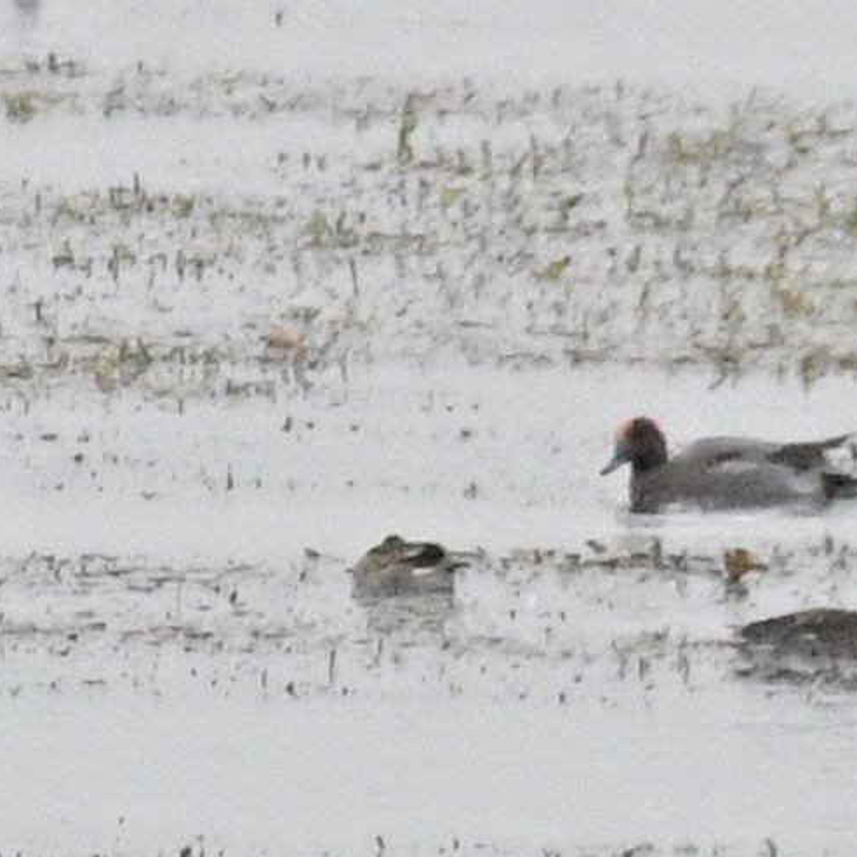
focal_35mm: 987
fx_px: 27646
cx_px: 698
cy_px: 457
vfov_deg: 1.8
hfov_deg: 1.8
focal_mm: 420
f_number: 14
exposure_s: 1/640
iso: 2500
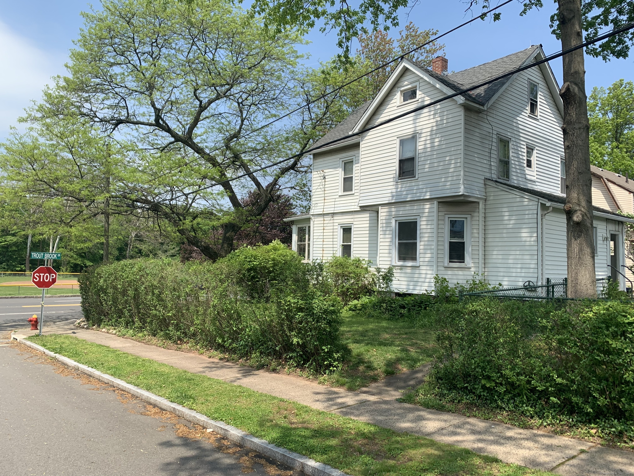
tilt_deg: +2.6
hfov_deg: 67.3
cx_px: 317
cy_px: 238
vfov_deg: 53.1
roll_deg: -1.2
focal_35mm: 26
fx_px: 476
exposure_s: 1/1779
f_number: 1.8
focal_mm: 4.25
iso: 25
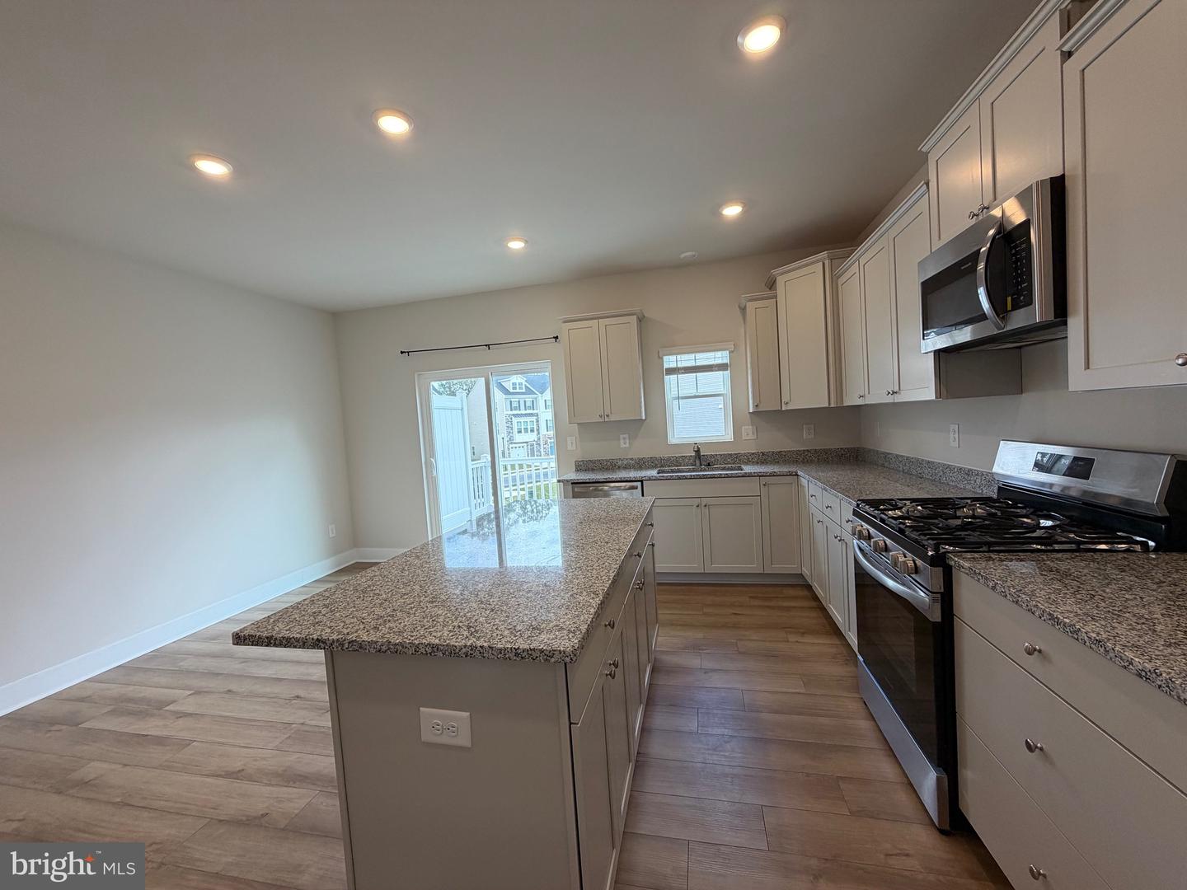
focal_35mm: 14
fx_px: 480
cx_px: 594
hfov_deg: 102.1
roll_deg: +4.0
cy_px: 445
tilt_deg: -2.6
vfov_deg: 85.7
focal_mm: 2.22
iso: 125
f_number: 2.2
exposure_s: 1/120
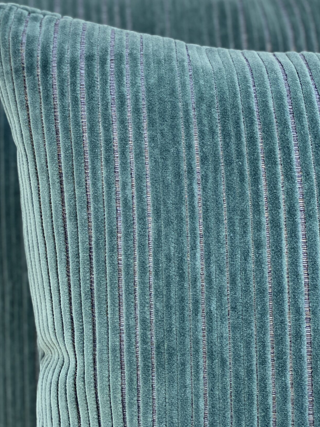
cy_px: 128
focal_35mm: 81
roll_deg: -0.6
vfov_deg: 24.0
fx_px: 998
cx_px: 93
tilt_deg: -18.9
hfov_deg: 18.1
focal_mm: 6
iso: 32
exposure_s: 1/122
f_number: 2
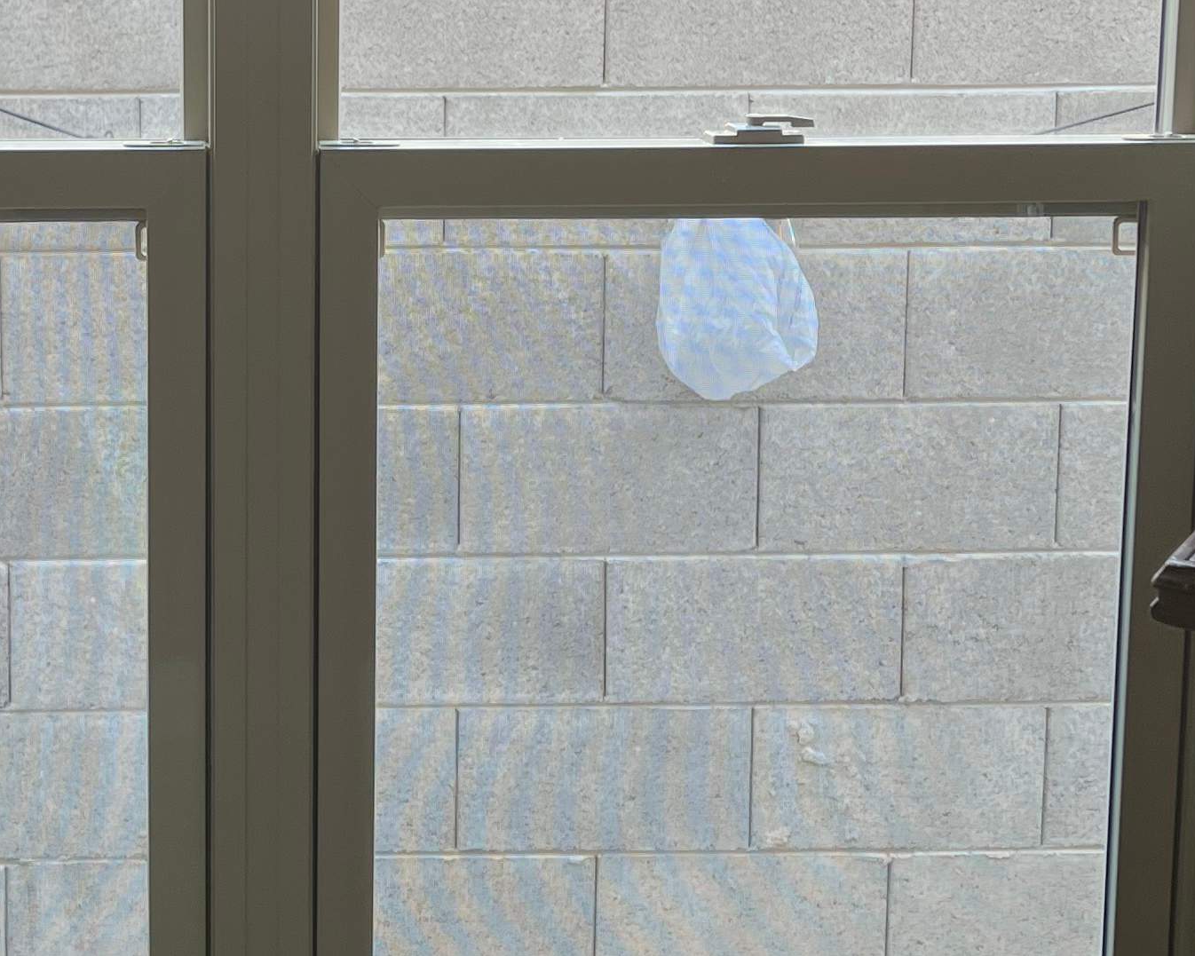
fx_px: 2688
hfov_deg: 24.7
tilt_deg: -9.0
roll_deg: -0.9
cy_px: 198
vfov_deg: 20.0
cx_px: 276
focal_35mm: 76
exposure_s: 1/142
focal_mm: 5.7
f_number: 1.5
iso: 32
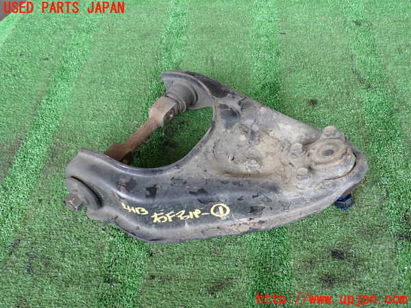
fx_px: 427
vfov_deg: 39.7
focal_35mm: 36
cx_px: 206
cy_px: 154
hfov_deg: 51.4
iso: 125
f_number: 2.5
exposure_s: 1/80
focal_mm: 6.37
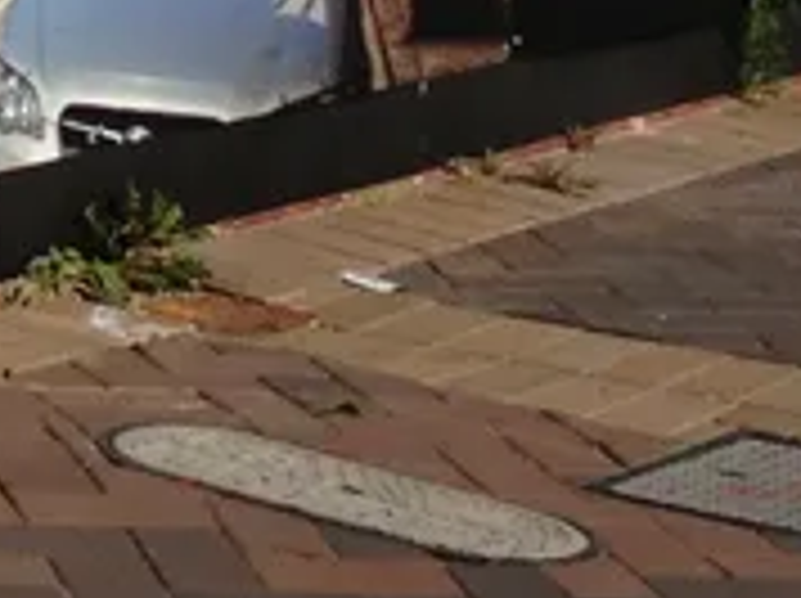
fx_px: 5153
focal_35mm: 223
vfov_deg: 6.5
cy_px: -558
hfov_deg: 8.8
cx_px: -180
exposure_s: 1/3195
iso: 50
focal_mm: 4.13
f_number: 2.4
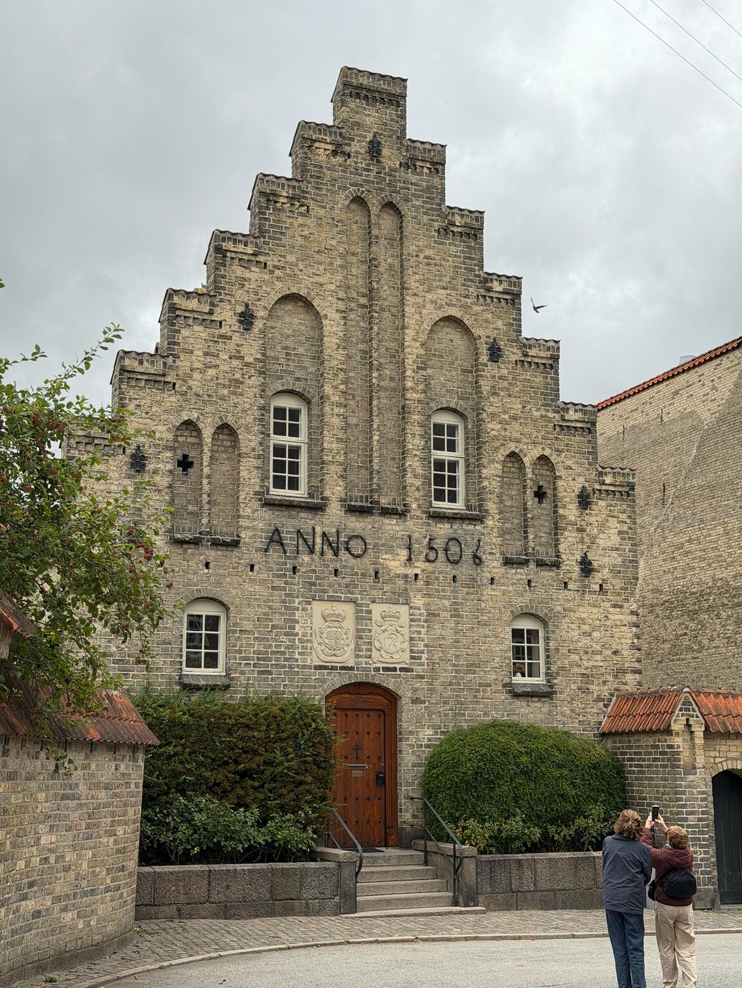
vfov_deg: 38.9
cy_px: 484
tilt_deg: +12.1
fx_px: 1400
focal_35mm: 49
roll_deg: -0.3
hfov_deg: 29.7
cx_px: 365
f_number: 1.78
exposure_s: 1/975
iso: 80
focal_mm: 6.76
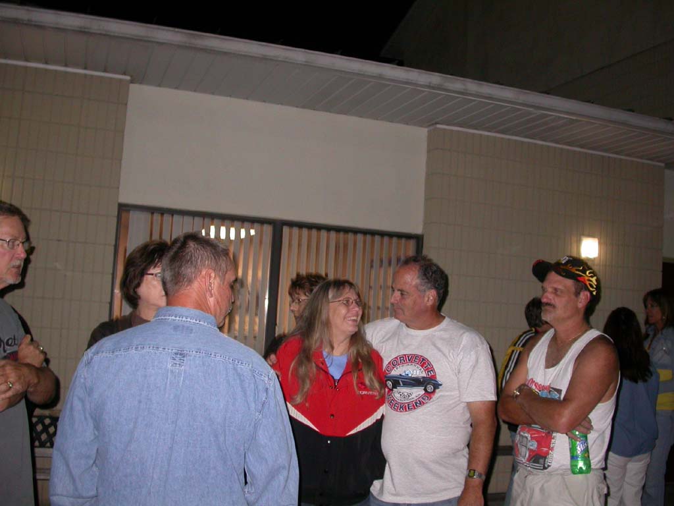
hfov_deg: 49.0
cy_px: 253
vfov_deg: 37.7
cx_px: 337
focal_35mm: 38
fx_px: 740
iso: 200
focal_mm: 7.85
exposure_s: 1/60
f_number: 2.6
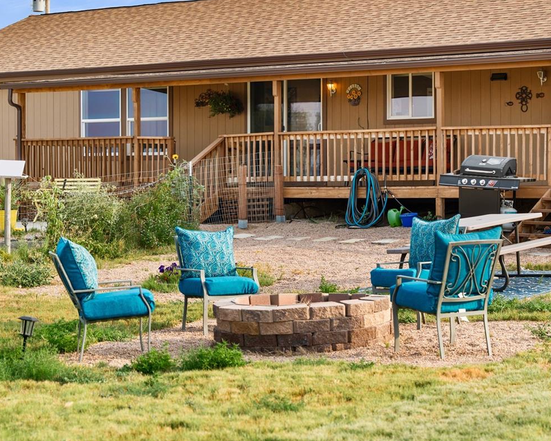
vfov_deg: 16.0
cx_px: 310
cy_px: 245
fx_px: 1566
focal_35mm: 96
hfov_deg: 20.0
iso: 250
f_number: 3.2
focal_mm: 63
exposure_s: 1/100
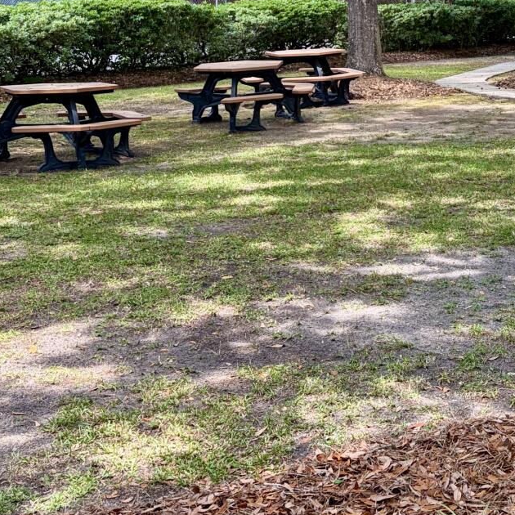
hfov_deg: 23.0
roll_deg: +1.0
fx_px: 1229
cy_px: 33
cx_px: 467
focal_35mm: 73
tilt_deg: -0.3
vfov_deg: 23.0
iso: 50
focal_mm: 5.96
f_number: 1.6
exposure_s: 1/363
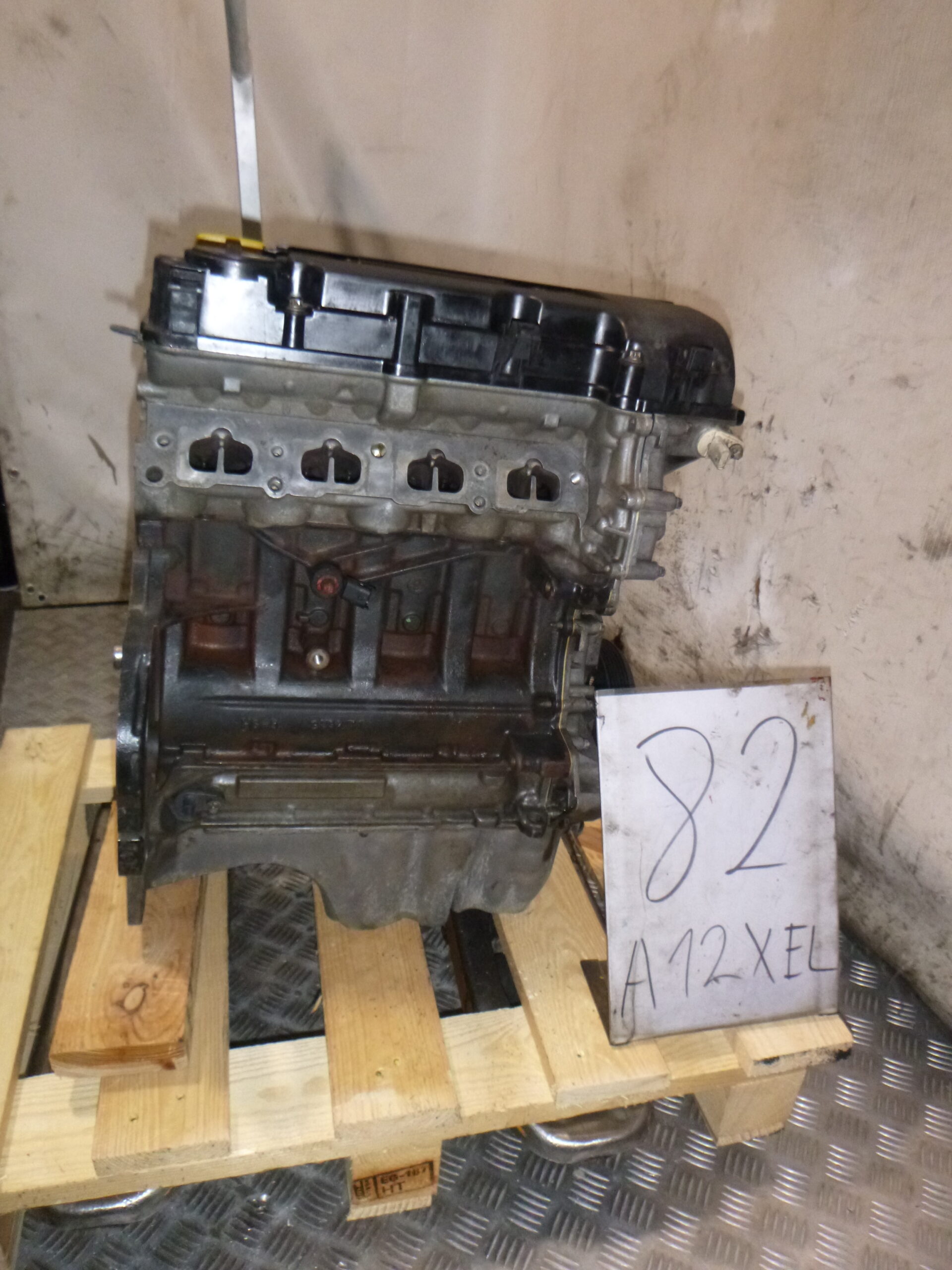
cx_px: 476
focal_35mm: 25
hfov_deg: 54.9
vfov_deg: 69.4
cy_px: 635
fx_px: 917
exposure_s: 1/125
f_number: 3.9
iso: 400
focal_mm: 4.5
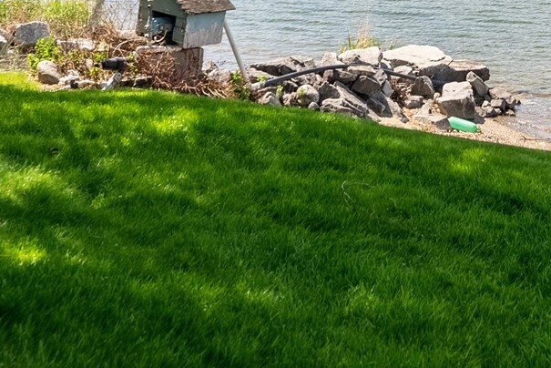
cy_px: -141
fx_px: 870
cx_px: 496
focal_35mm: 57
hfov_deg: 33.3
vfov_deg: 21.1
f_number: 6.3
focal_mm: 20.3
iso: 100
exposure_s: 1/2500
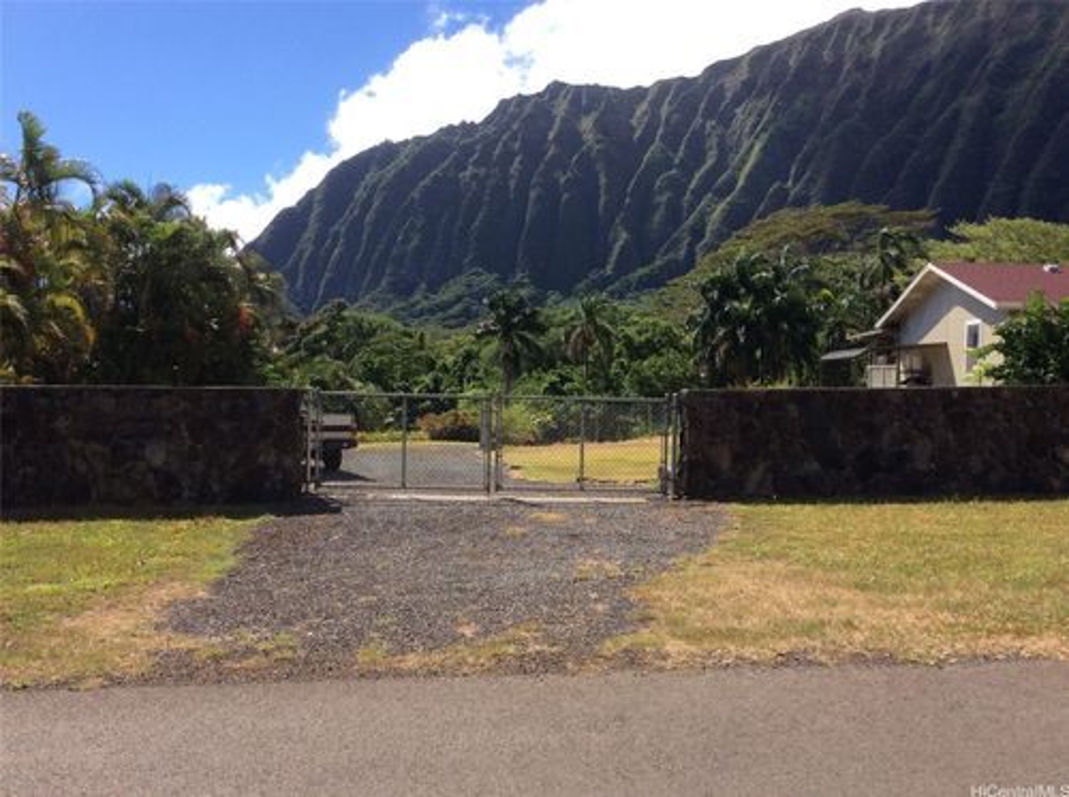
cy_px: 398
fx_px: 986
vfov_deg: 44.0
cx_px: 534
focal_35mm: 32
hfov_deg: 56.9
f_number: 2.4
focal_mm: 3.3
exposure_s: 1/1244
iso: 32
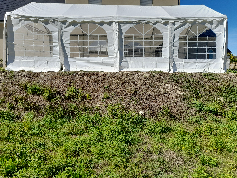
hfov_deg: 69.4
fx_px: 171
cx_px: 118
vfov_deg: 54.9
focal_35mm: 25
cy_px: 89
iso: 20
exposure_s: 1/776
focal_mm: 4.6
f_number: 2
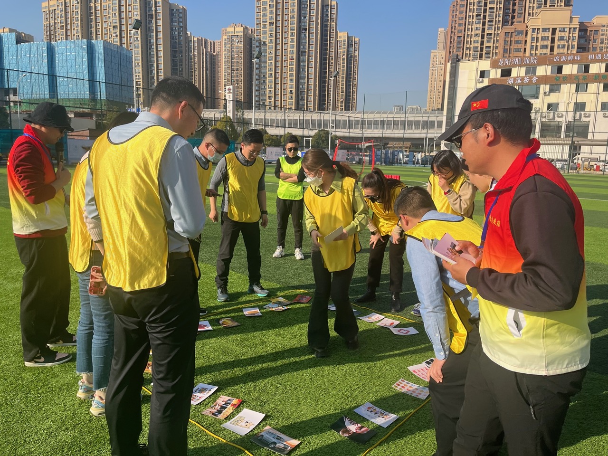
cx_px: 304
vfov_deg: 53.1
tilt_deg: -12.7
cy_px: 228
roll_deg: -0.3
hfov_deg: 67.3
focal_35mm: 26
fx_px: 457
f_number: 1.6
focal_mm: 5.1
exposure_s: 1/3049
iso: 50
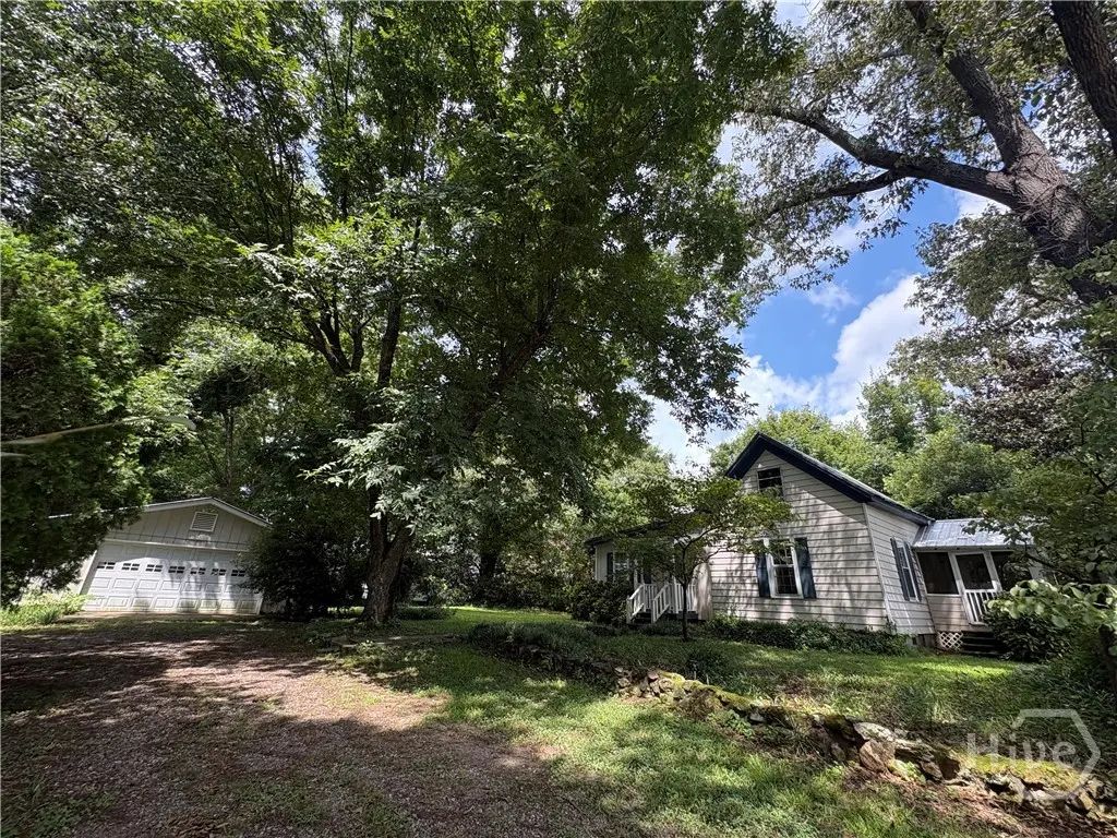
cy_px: 419
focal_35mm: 14
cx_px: 558
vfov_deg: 85.7
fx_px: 452
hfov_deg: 102.1
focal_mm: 2.22
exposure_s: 1/392
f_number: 2.2
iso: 64
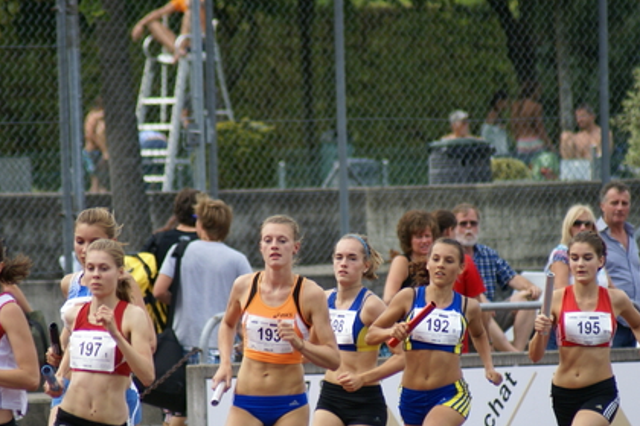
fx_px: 10275
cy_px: 254
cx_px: 352
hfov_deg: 3.6
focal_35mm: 578
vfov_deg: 2.4
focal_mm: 300
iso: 250
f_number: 5.6
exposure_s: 1/500
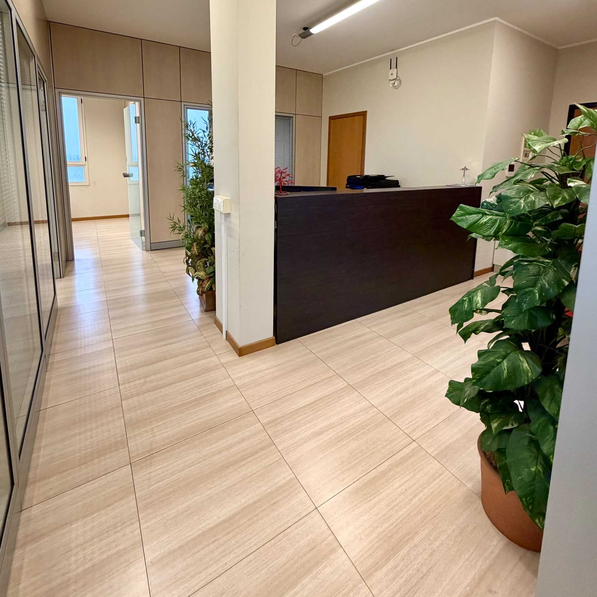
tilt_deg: -6.4
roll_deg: -1.0
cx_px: 299
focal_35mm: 17
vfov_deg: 81.5
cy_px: 206
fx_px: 332
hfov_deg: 84.0
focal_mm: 2.22
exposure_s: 1/100
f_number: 2.2
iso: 250
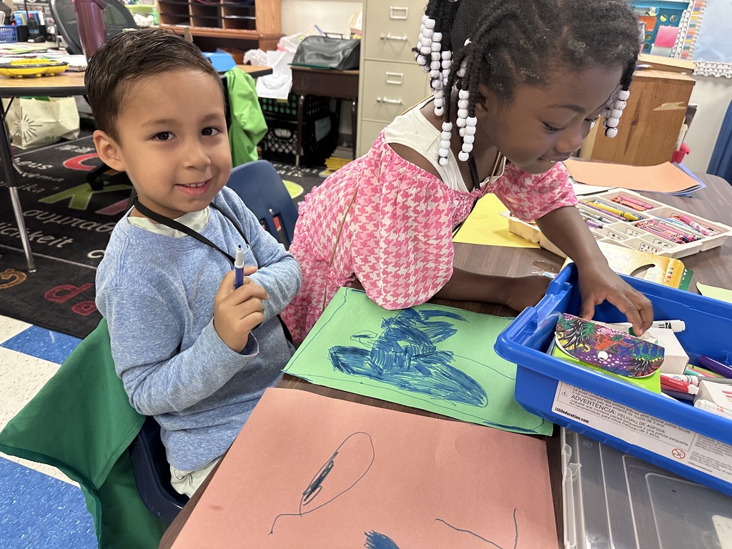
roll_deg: -4.3
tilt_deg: -25.5
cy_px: 274
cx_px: 366
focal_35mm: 24
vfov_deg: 56.8
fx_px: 508
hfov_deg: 71.6
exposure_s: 1/60
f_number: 1.78
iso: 320
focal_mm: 6.86
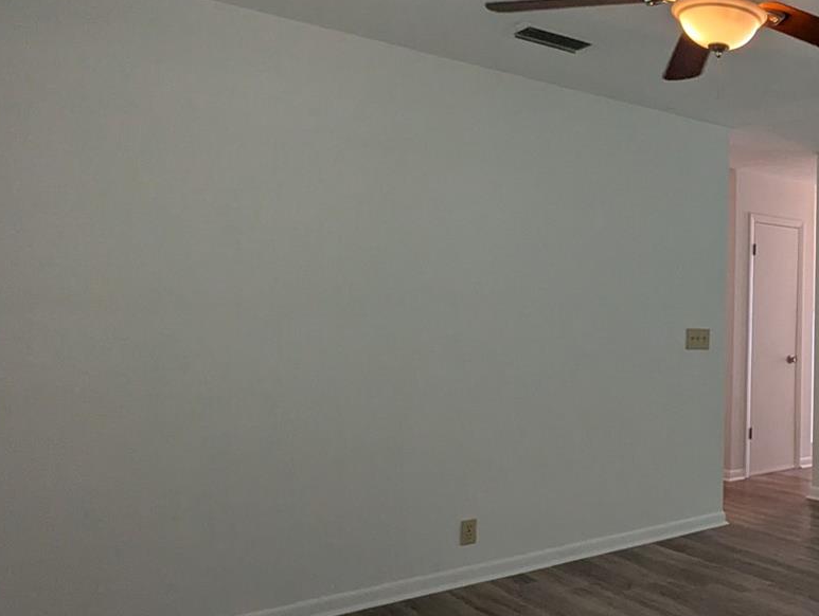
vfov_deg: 43.0
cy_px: 303
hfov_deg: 46.5
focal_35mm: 33
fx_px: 782
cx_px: 816
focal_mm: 2.35
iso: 89
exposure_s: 1/192
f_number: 2.2
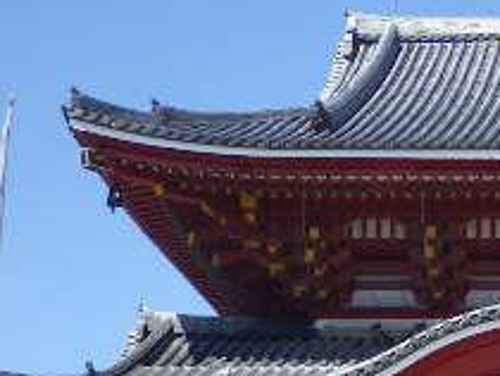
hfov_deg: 14.2
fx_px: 1938
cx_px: 610
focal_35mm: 134
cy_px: 407
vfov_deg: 11.0
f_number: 4
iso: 125
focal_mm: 7.9
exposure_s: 1/500
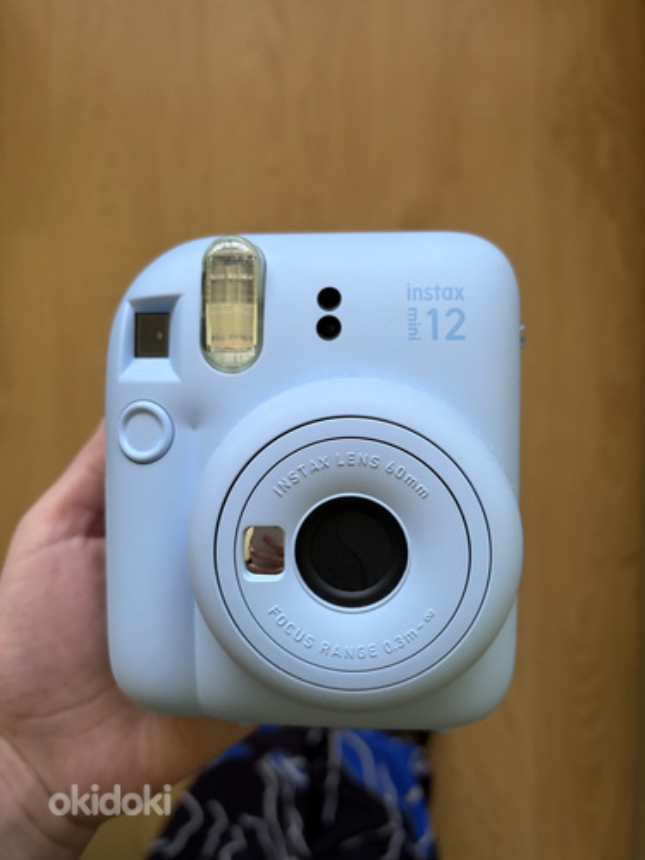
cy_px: 430
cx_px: 322
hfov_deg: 53.1
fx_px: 646
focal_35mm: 26
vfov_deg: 67.3
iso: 500
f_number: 1.6
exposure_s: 1/60
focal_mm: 5.96
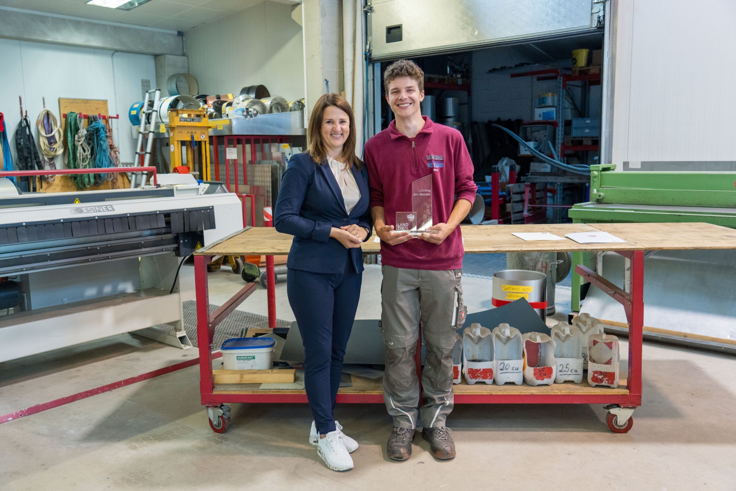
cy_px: 246
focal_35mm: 31
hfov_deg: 60.3
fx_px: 634
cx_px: 368
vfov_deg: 42.3
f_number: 4
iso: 3200
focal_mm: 31
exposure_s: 1/160
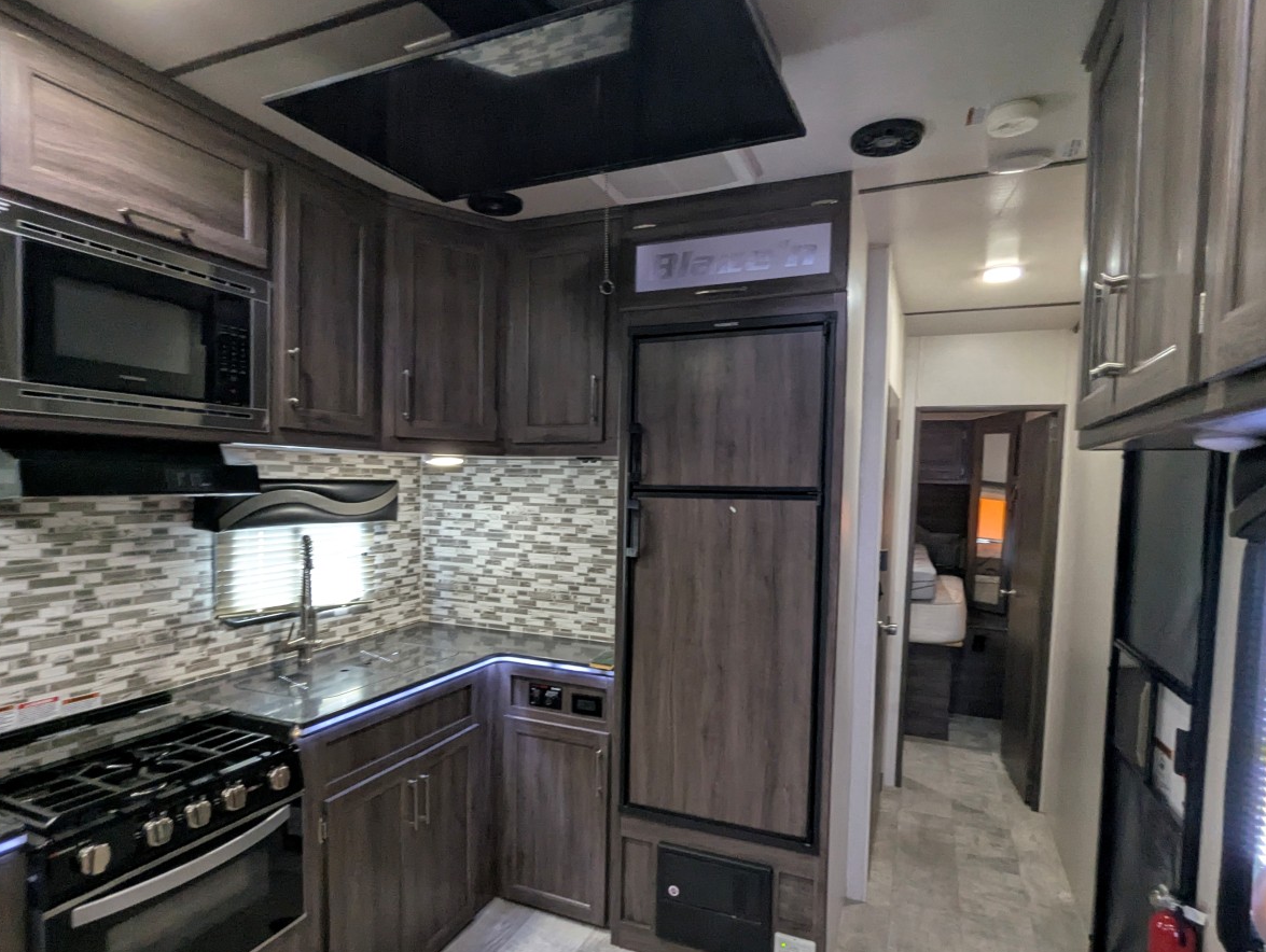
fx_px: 696
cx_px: 616
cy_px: 516
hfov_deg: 84.6
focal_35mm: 19
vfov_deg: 68.7
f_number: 2.2
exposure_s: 1/37.7
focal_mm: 2.35
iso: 223
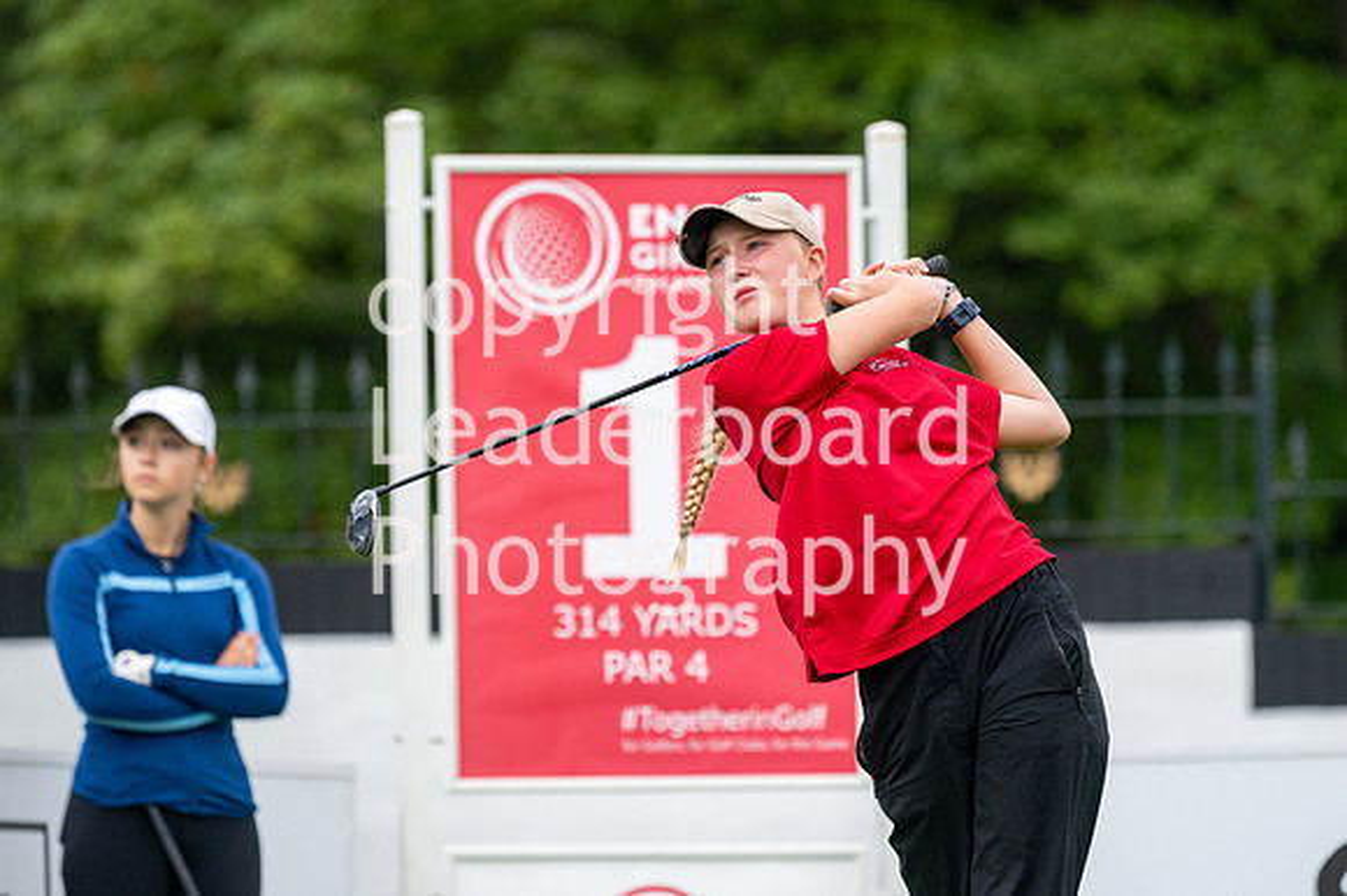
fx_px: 16827
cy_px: 448
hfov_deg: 4.6
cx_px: 674
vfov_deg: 3.1
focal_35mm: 450
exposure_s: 1/1600
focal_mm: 300
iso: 400
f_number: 5
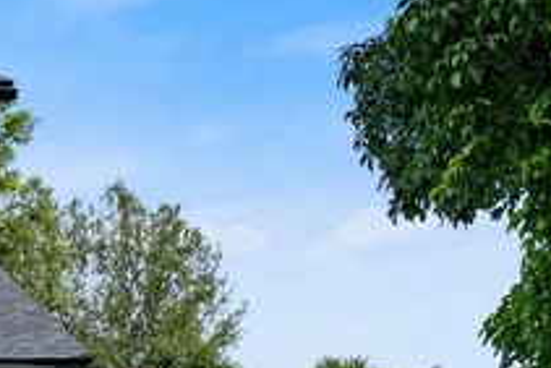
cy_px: 411
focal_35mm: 170
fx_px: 2604
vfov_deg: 8.0
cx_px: -635
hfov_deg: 10.8
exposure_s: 1/320
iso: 800
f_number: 7.1
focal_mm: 35
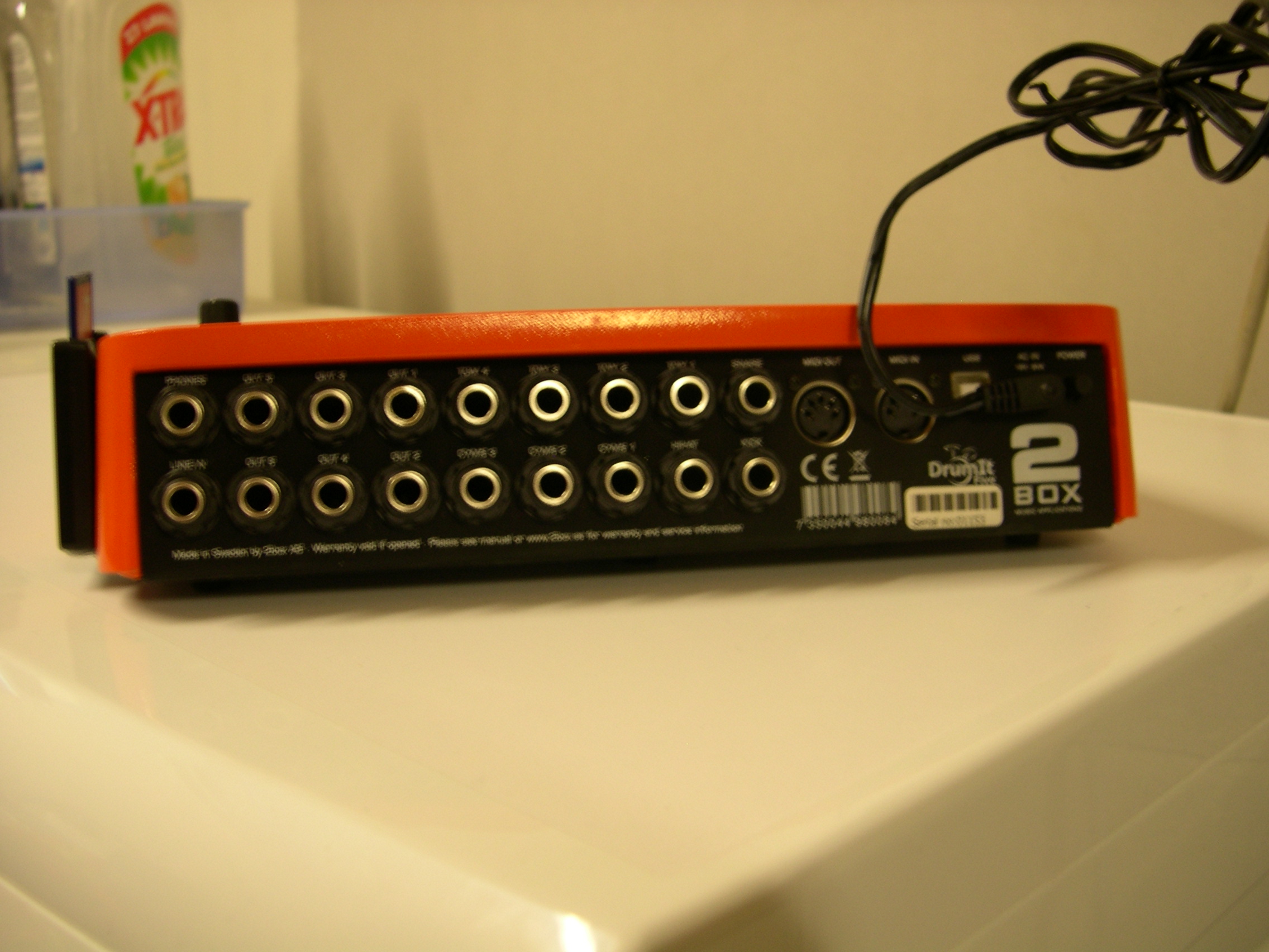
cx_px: 634
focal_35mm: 38
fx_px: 1393
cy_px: 476
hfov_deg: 49.0
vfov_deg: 37.7
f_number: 2.8
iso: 100
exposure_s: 1/4.4
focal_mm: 8
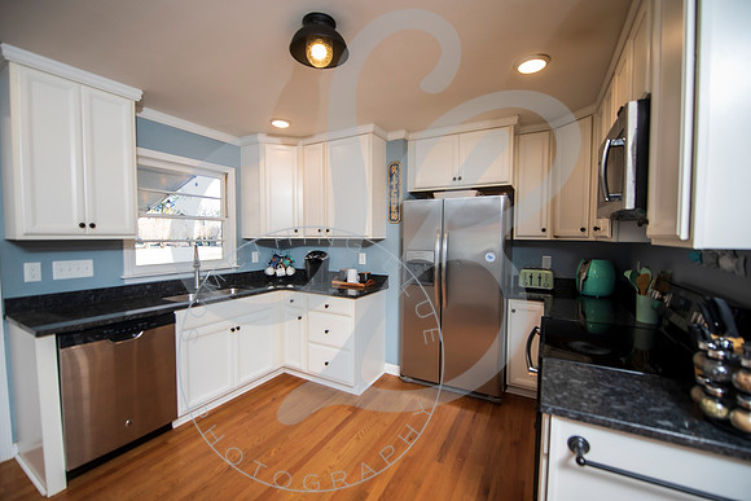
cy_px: 251
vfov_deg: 79.9
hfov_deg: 102.9
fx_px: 299
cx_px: 371
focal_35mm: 14
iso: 200
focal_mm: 14
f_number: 2.8
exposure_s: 1/200
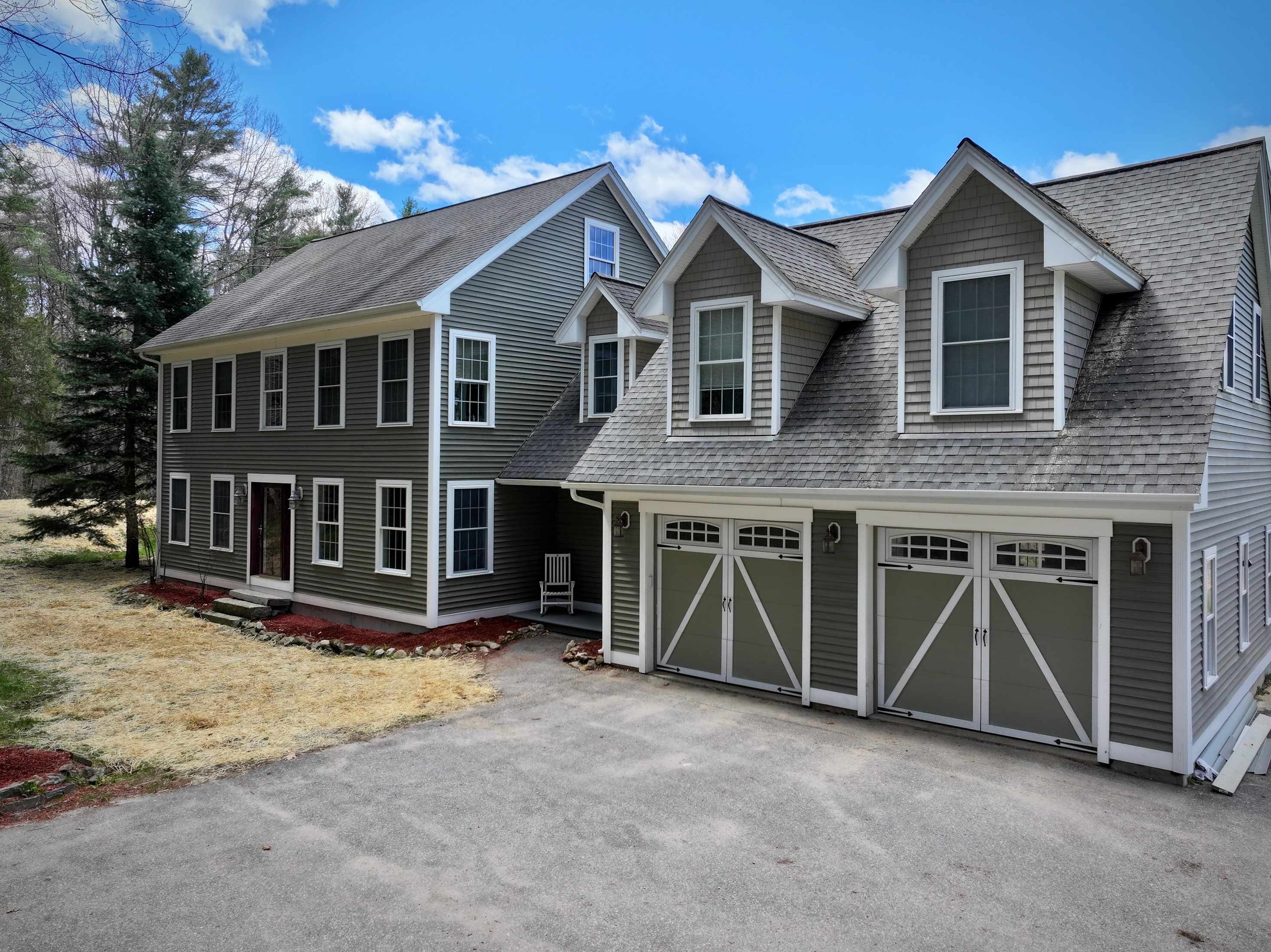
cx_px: 647
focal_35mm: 25
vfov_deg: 54.8
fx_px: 918
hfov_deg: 69.4
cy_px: 457
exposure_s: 1/160
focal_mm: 12.29
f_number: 5.6
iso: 100
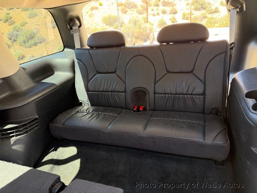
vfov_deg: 56.8
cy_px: 96
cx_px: 128
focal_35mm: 24
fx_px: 178
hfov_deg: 71.6
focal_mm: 6.76
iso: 200
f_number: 1.78
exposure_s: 1/141
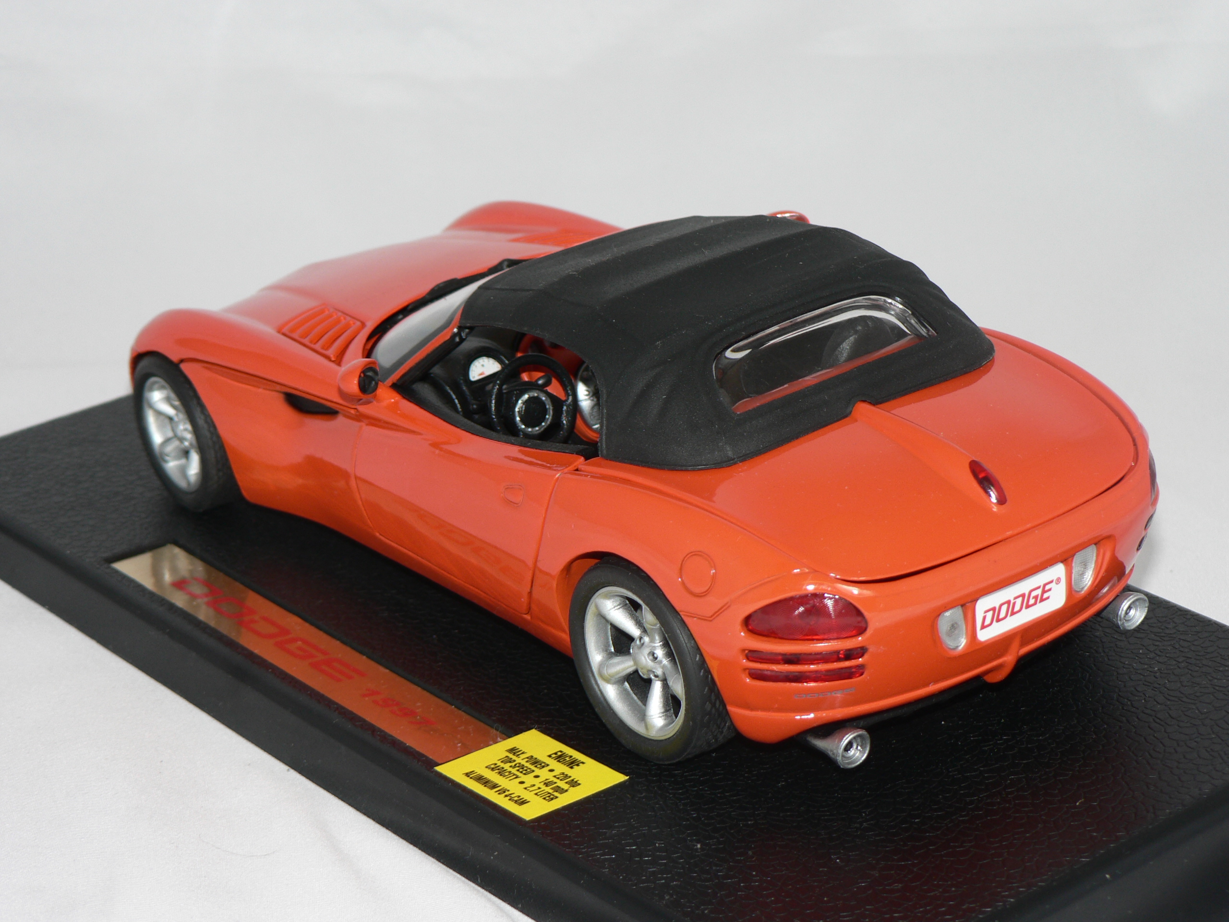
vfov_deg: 16.6
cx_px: 614
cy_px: 461
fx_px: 3160
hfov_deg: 22.0
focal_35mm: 89
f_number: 3.2
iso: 80
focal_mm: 14.9
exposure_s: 1/60
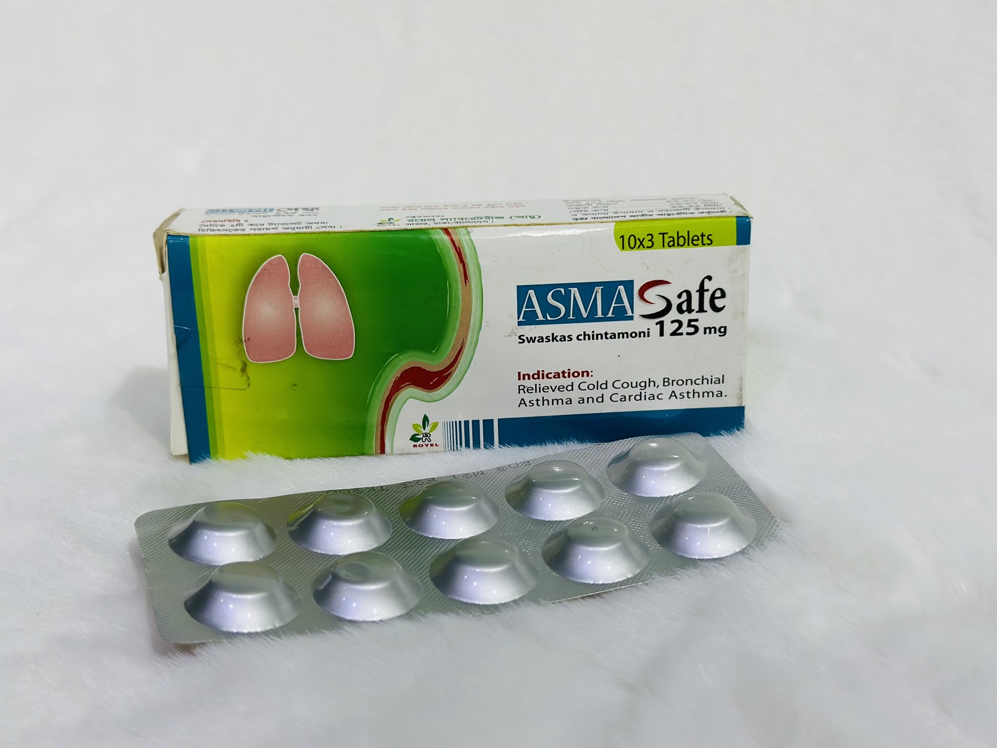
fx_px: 1382
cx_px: 498
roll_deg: +0.8
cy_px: 374
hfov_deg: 39.7
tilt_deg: -23.7
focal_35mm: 48
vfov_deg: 30.3
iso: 320
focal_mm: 6.86
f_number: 1.78
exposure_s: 1/50
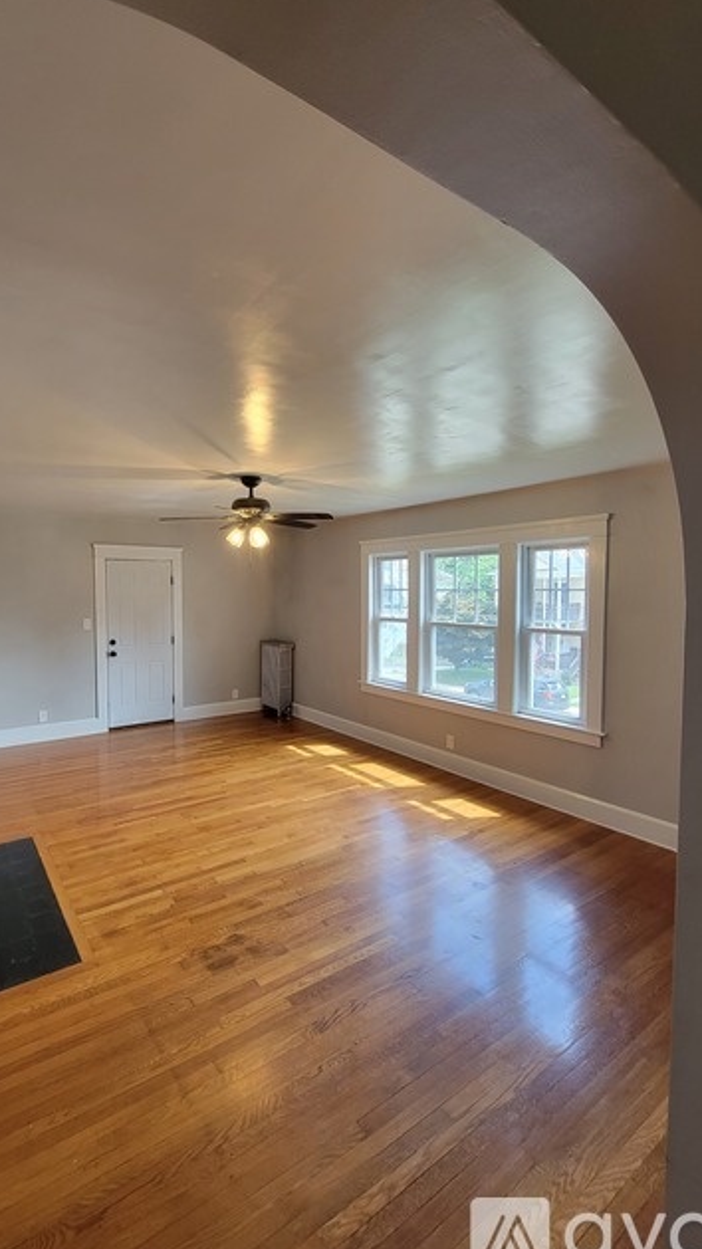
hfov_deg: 70.0
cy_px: 616
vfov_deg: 103.0
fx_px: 497
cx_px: 295
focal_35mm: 15
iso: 125
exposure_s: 1/60
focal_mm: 2.2
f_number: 2.2
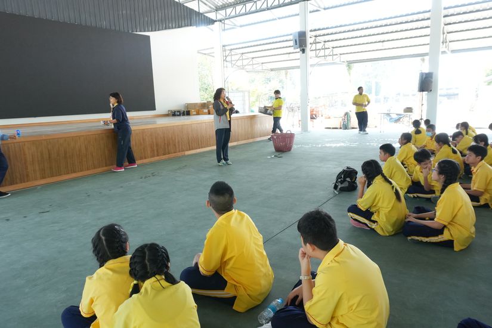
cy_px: 164
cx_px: 246
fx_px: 328
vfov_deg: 53.1
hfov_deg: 73.7
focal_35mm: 24
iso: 1600
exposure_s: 1/160
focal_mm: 16
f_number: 6.3
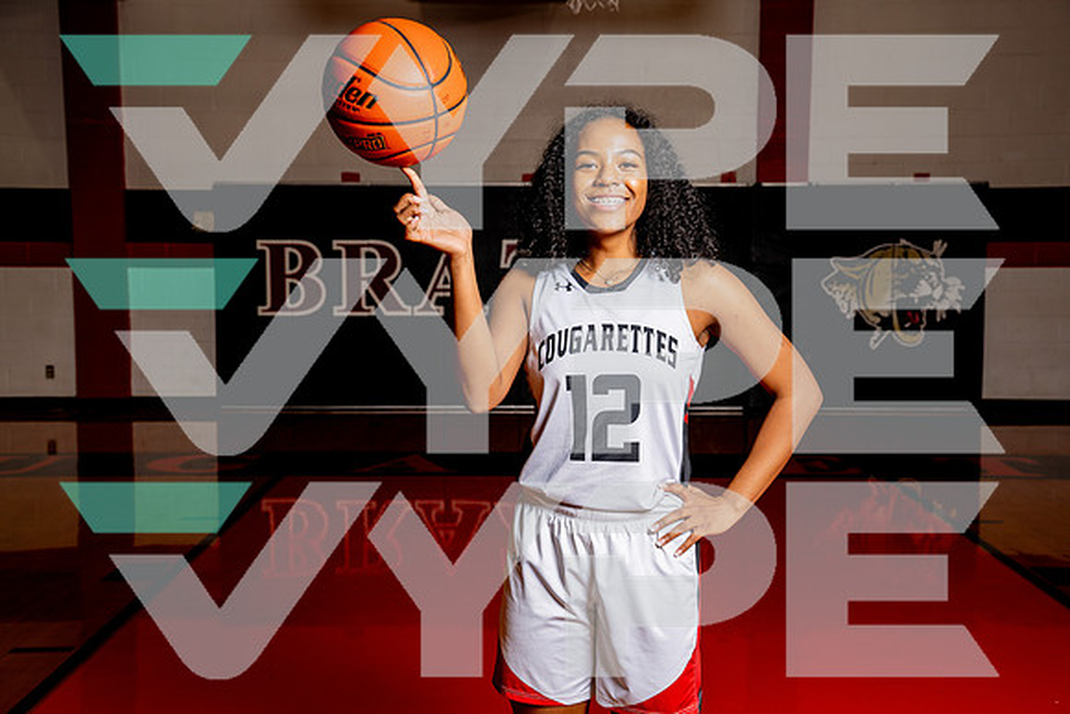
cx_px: 535
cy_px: 357
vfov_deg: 28.1
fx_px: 1427
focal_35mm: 48
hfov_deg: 41.1
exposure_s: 1/250
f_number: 5.6
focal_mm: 48
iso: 100
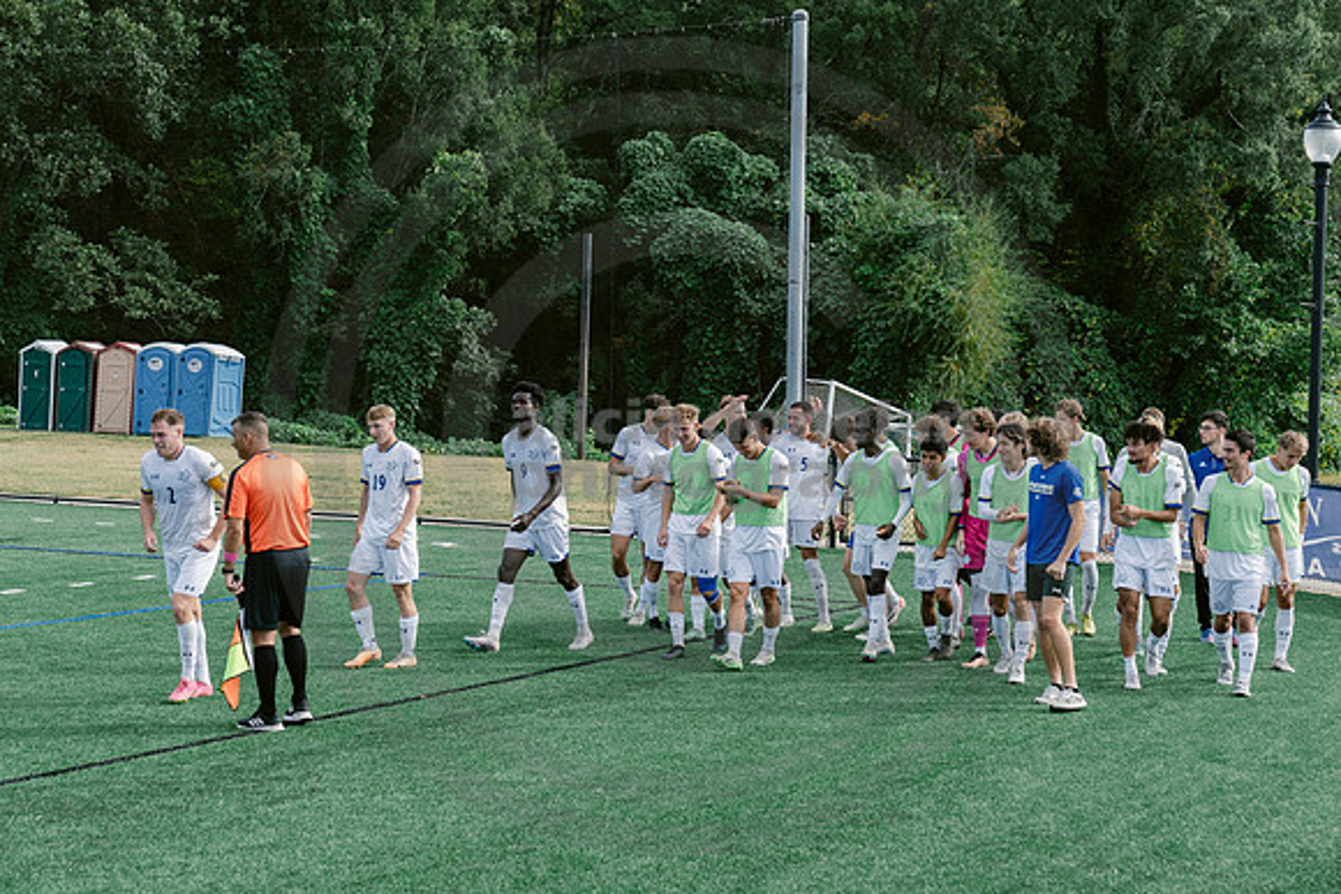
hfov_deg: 28.8
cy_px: 447
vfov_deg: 19.5
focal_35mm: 70
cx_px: 670
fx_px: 2608
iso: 640
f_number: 5.6
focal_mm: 70
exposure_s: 1/1000
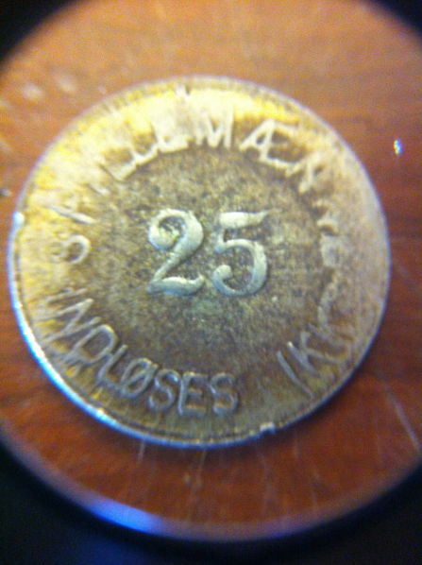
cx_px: 211
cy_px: 282
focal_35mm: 35
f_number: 2.8
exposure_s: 1/15
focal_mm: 3.85
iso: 500
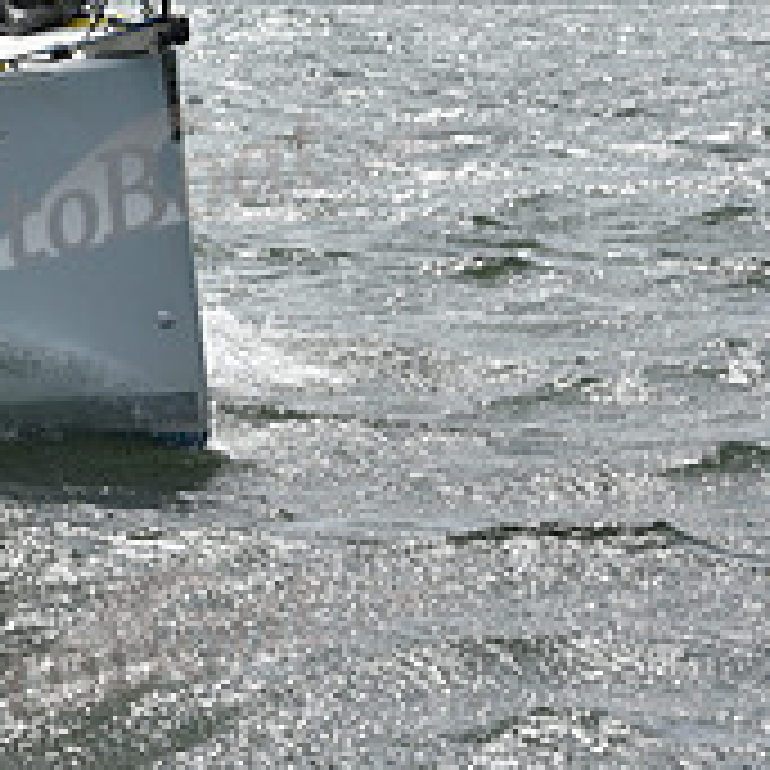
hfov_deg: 6.9
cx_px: -414
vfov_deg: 7.0
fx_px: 6241
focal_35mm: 248
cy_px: 29
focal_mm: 86
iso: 320
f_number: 10
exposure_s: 1/1000
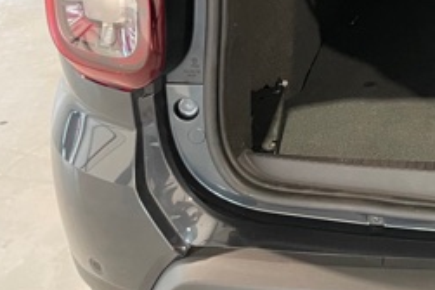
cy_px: -75
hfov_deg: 25.9
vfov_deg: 18.5
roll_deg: -1.7
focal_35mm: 69
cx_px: 532
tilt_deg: -21.4
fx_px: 833
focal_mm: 4.2
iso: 640
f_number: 1.6
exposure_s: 1/33
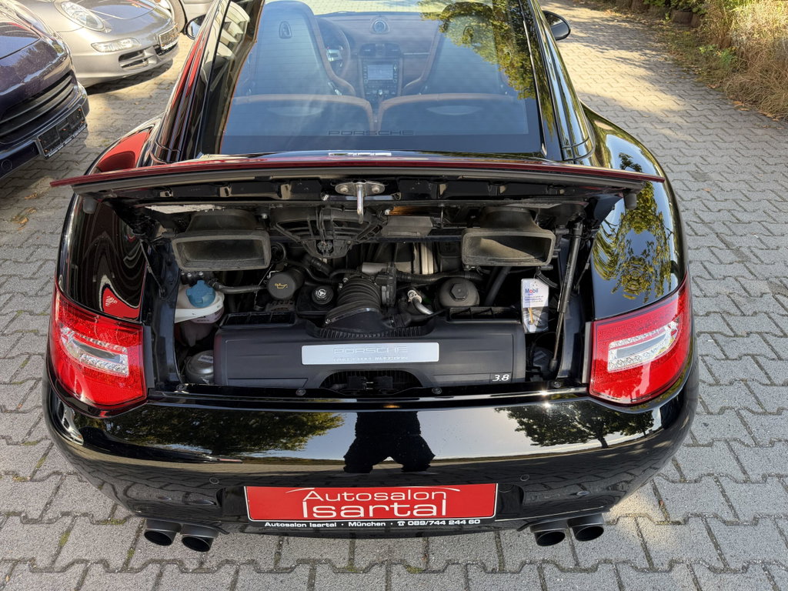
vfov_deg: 56.8
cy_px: 296
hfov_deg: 71.6
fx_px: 546
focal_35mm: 24
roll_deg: +0.8
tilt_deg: -36.4
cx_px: 394
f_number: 1.78
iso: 100
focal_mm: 6.76
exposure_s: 1/323
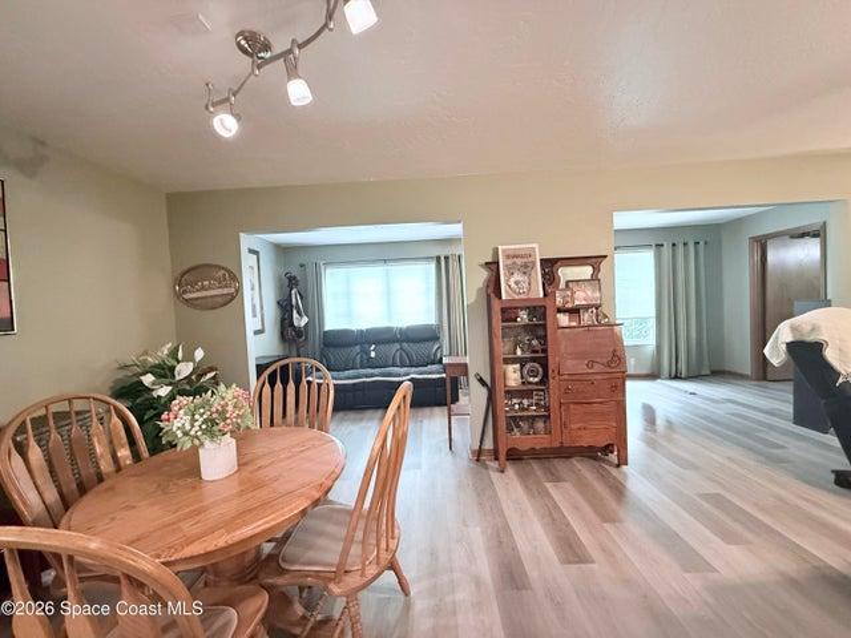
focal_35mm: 14
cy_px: 319
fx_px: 344
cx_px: 426
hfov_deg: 102.1
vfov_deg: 85.7
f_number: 2.2
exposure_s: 1/60
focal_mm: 2.22
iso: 800
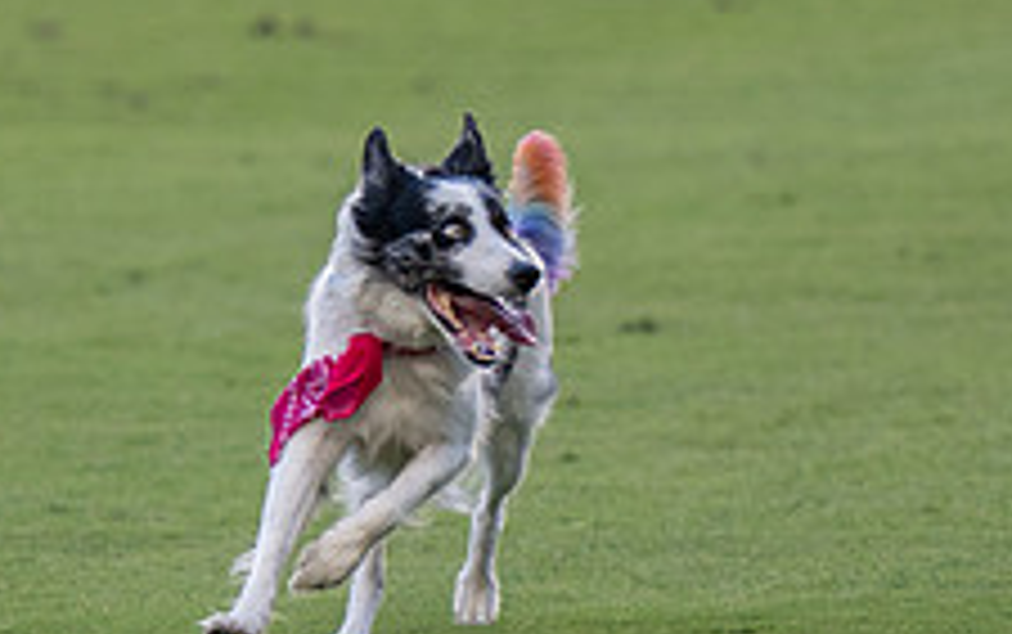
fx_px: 18796
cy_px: 353
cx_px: 339
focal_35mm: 681
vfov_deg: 1.9
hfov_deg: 3.1
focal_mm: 140
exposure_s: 1/1000
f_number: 2.8
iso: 360
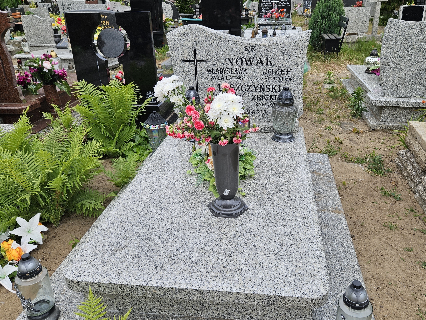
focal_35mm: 30
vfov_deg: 46.8
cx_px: 230
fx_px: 369
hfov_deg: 59.9
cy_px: 169
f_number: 1.8
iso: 25
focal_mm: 5.4
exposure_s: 1/880
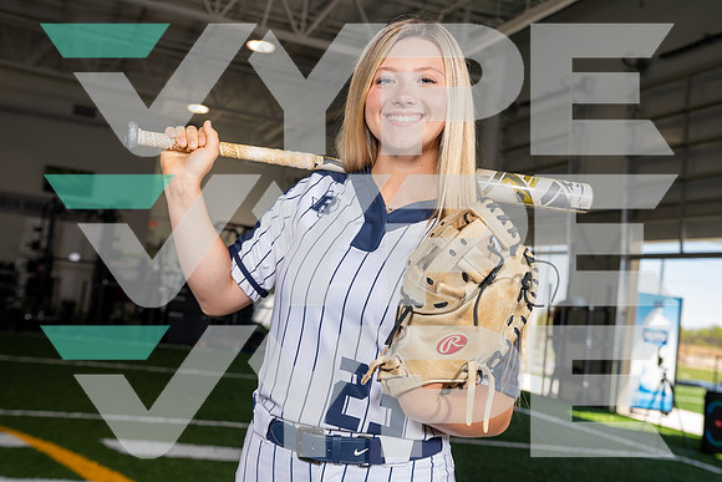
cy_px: 241
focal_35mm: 48
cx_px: 361
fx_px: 963
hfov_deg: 41.1
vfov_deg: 28.1
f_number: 5.6
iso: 200
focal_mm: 48
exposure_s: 1/200
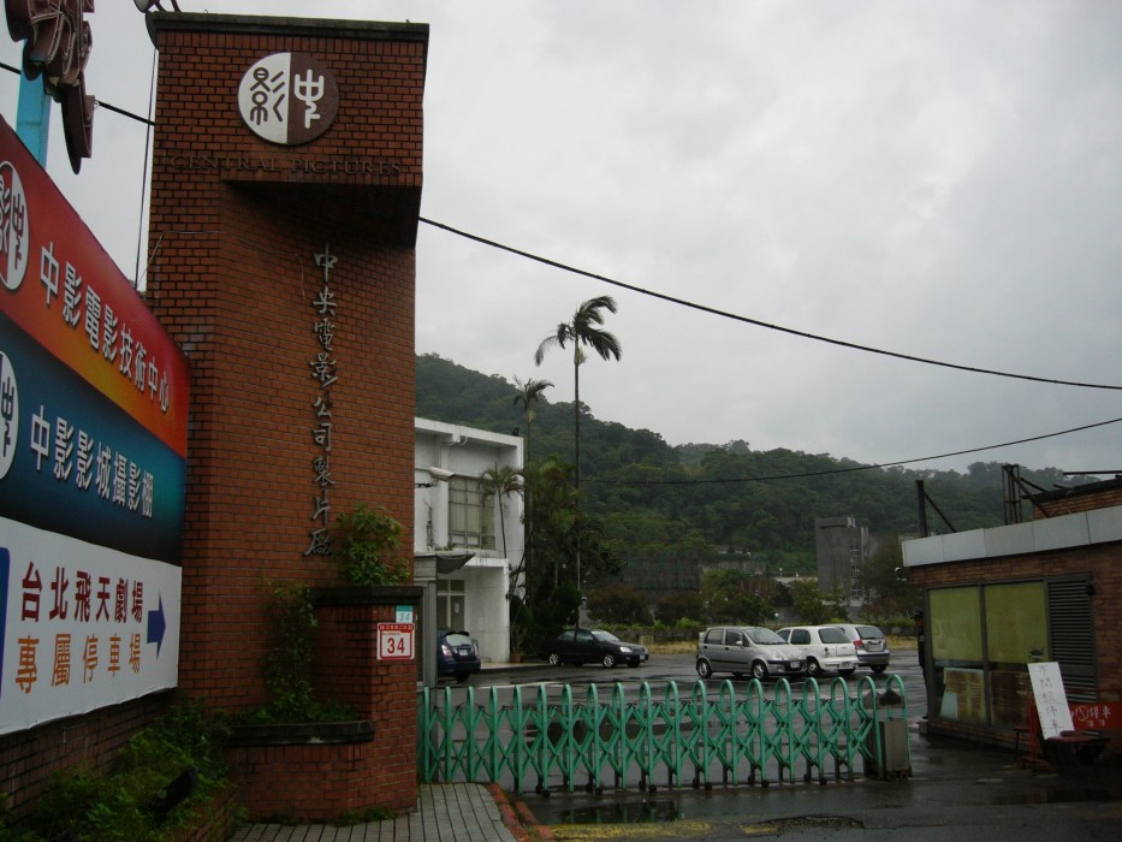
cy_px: 421
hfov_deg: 52.6
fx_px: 1135
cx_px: 561
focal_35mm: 35
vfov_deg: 40.7
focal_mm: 5.8
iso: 50
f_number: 2.8
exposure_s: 1/400
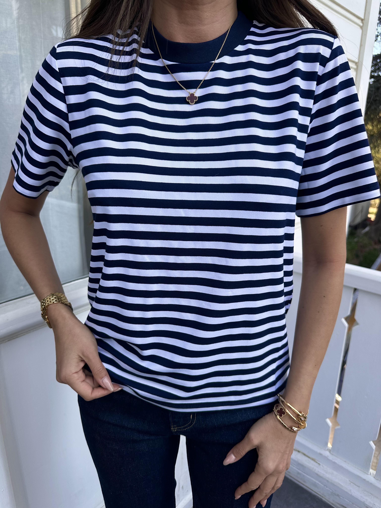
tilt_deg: -17.3
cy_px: 254
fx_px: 352
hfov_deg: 56.8
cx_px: 190
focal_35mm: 24
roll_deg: -1.6
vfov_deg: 71.6
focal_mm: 6.86
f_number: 1.78
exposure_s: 1/549
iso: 80
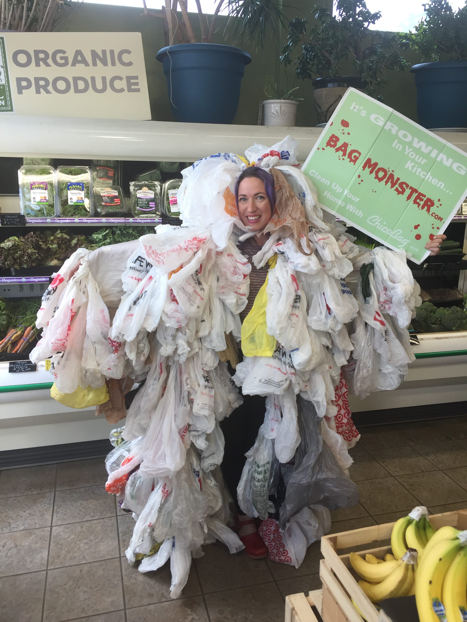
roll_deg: -1.2
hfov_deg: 48.2
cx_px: 234
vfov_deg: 61.7
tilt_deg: -13.0
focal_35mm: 29
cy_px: 311
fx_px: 522
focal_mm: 4.15
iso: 50
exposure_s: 1/120
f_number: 2.2
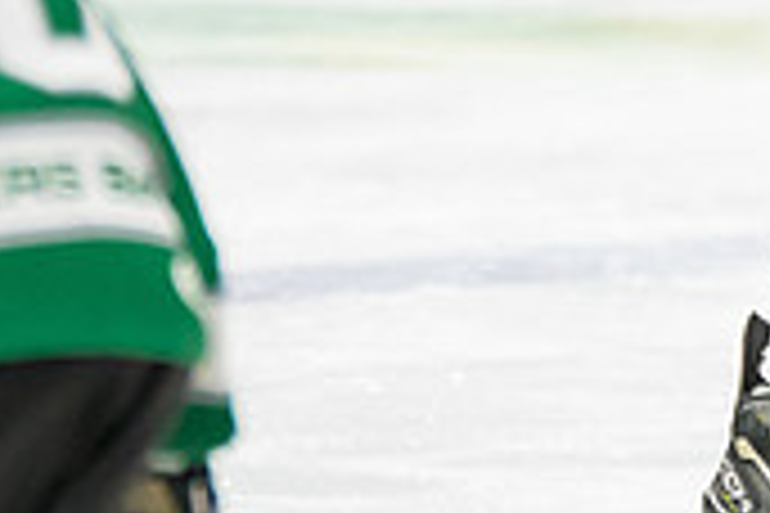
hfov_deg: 1.6
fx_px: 28274
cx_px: 803
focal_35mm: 1322
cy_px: 86
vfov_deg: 1.0
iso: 3200
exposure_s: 1/1250
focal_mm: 300
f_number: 3.2
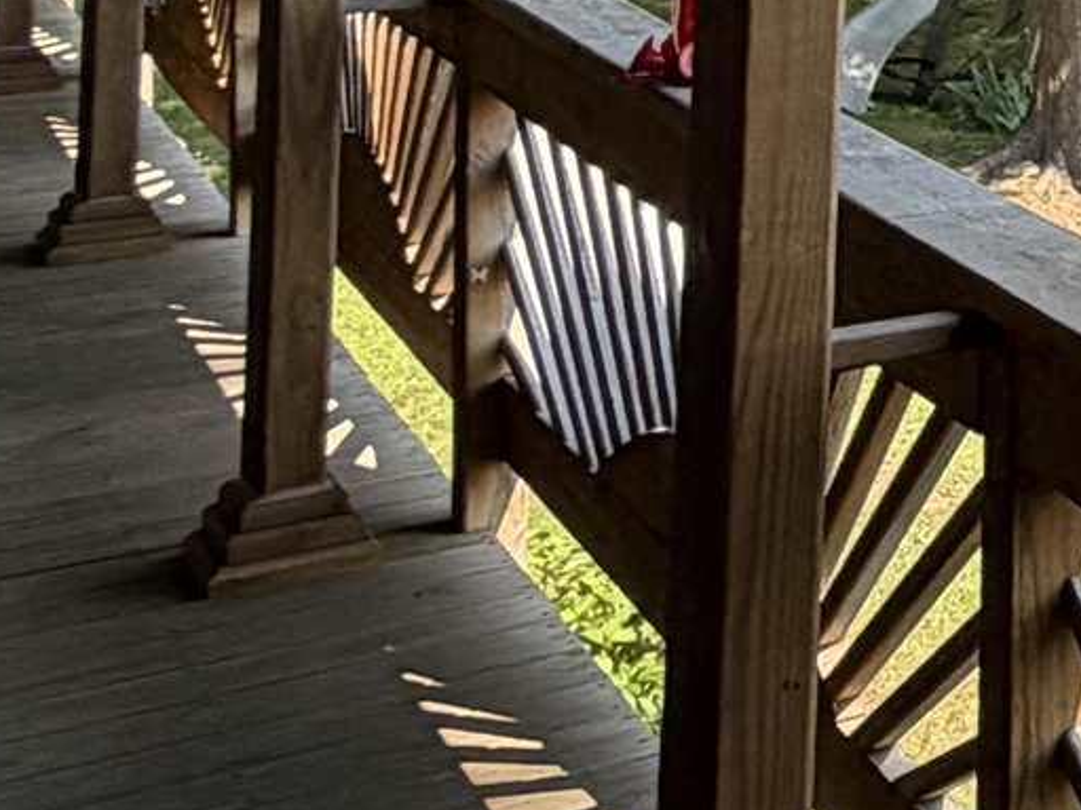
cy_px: -481
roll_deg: -0.9
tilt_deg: +1.5
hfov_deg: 15.5
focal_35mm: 84
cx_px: 2439
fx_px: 2623
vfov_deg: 15.8
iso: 50
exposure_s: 1/502
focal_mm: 2.22
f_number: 2.2
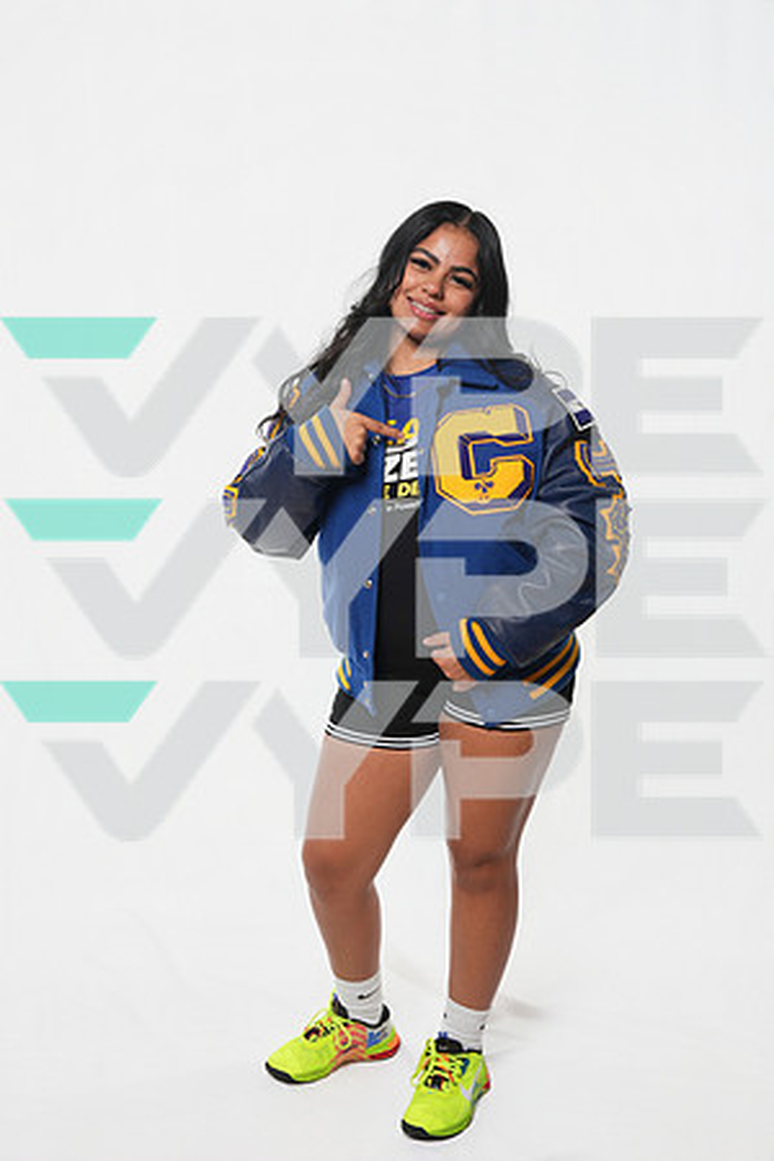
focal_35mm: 49
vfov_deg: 40.6
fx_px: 1570
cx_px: 387
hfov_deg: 27.7
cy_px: 580
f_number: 8
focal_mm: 48.7
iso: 500
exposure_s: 1/125
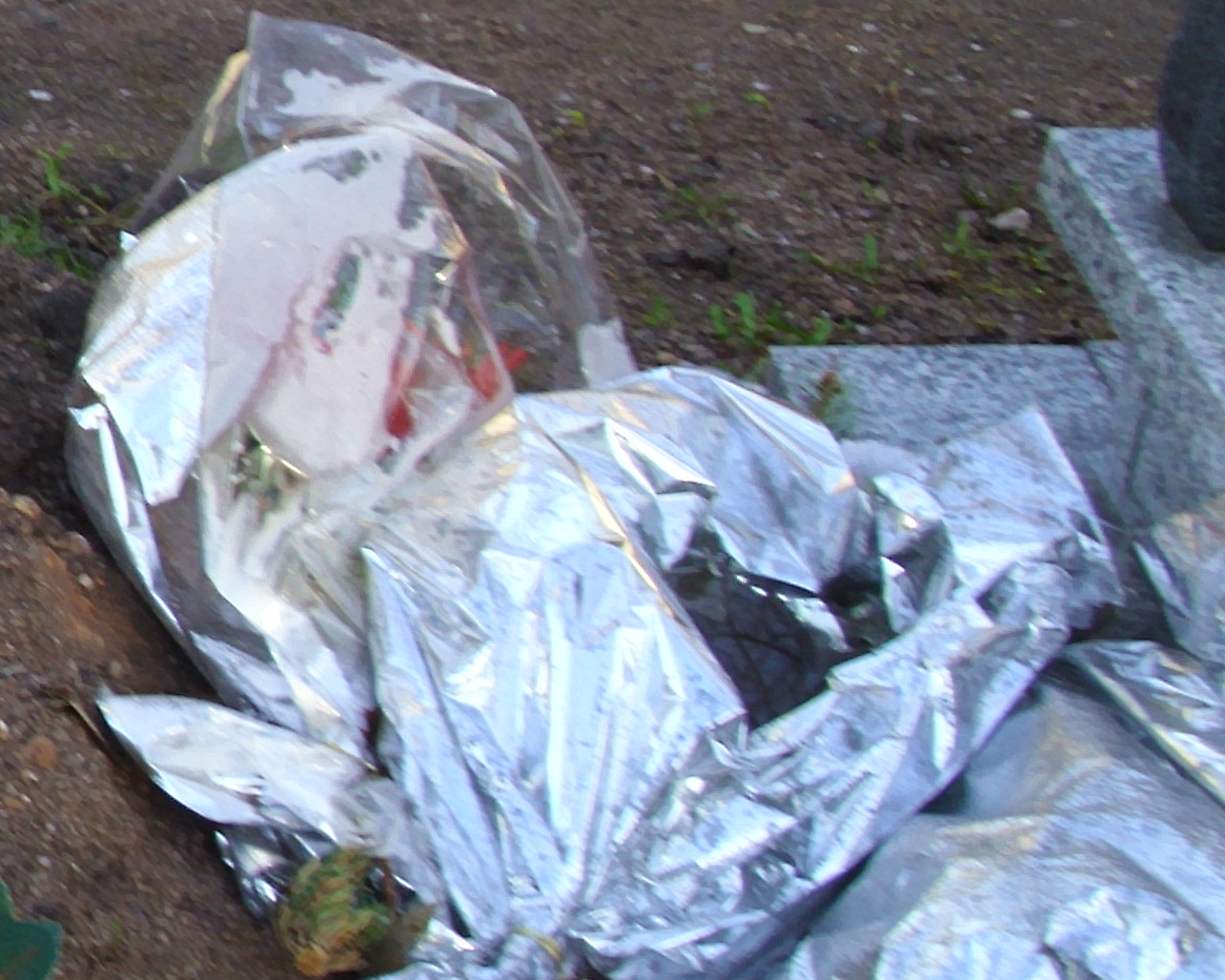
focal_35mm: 107
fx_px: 3879
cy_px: 159
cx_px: -490
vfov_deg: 14.3
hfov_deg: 16.7
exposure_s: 1/94
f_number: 3
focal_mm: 6.2
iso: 50
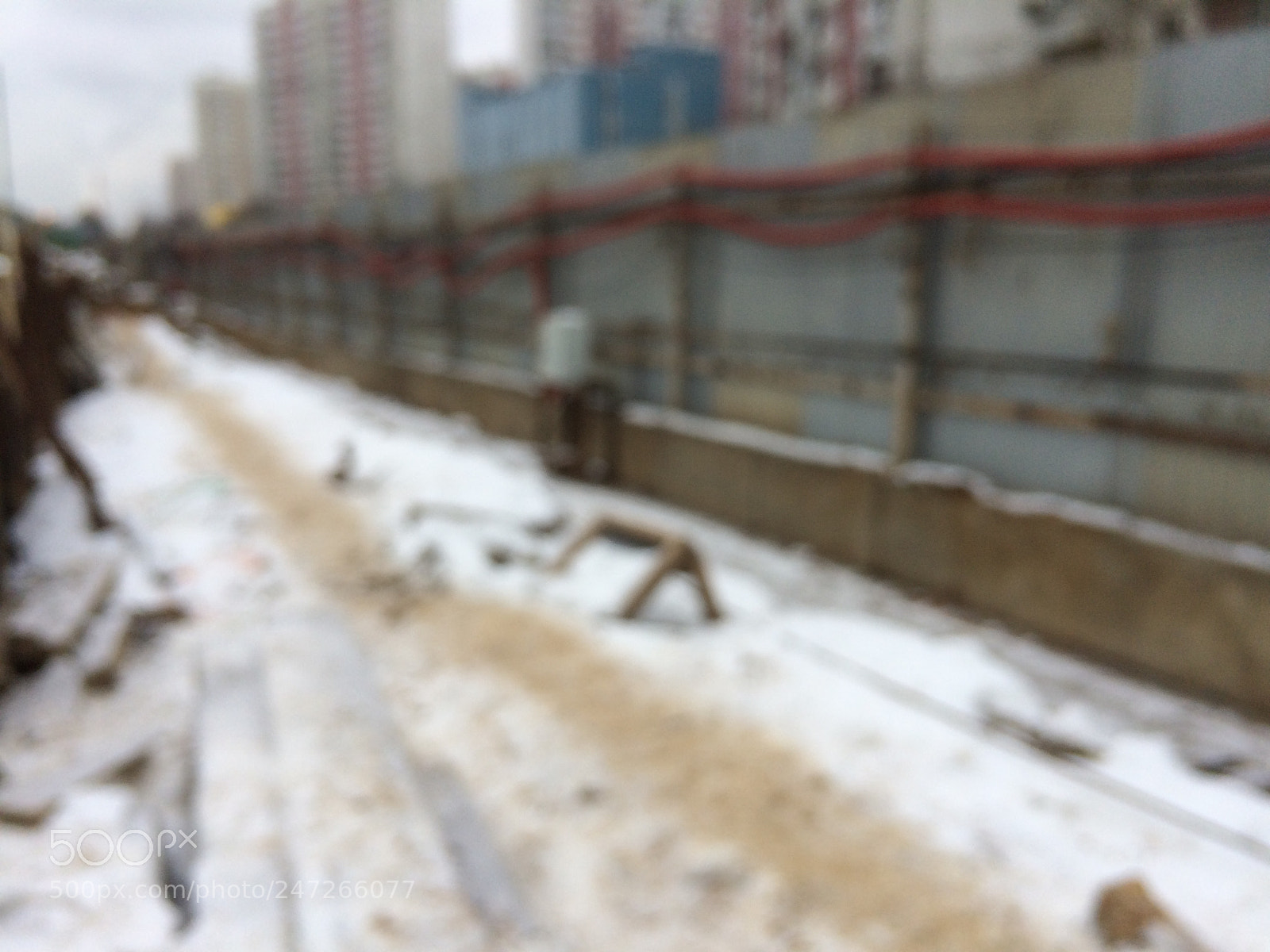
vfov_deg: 48.2
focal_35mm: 29
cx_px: 635
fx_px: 1064
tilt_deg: -11.6
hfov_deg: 61.7
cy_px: 476
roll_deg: +1.5
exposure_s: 1/366
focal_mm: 4.15
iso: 32
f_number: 2.2
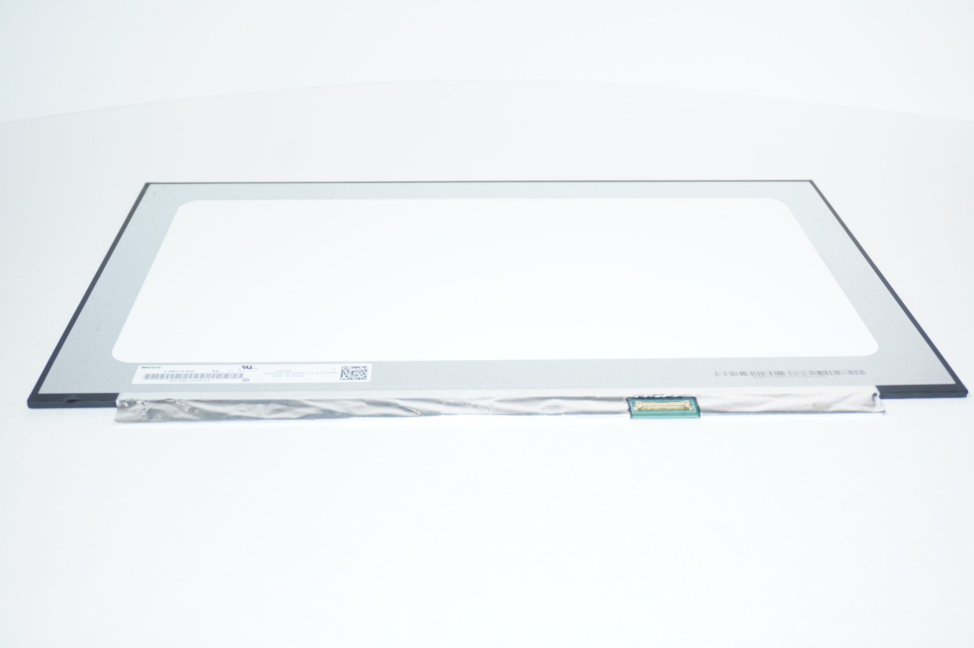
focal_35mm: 40
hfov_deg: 48.0
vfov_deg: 33.0
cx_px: 487
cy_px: 324
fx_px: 1095
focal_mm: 27
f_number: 5
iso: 640
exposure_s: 1/160
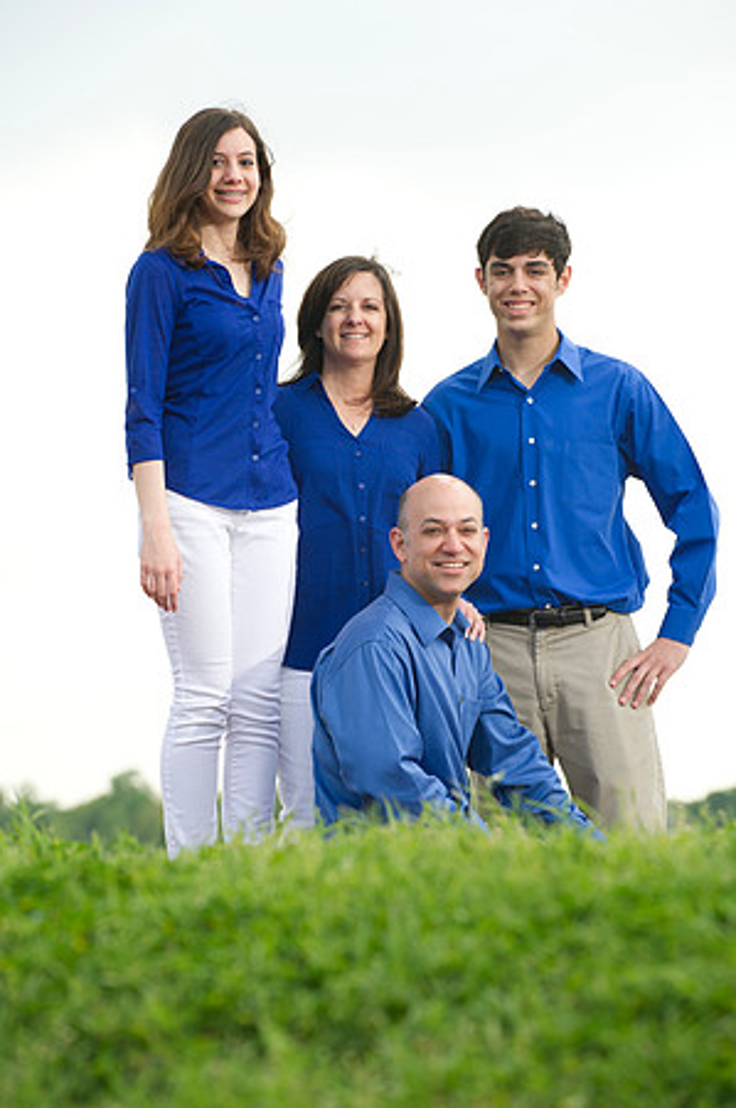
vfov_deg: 12.9
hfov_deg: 8.6
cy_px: 554
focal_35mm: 160
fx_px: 4918
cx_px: 368
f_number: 5.6
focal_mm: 160
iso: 320
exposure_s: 1/250
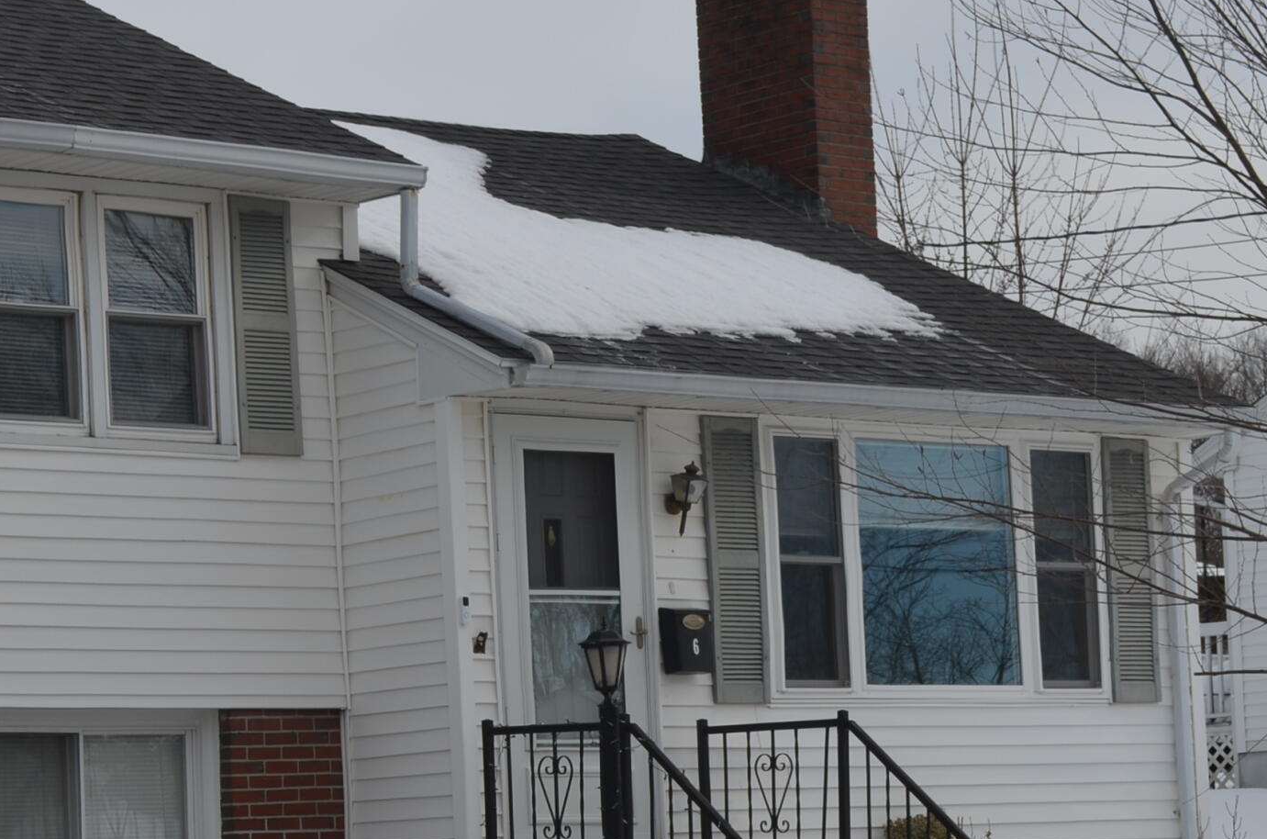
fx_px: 4006
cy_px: 771
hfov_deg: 17.7
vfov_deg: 11.9
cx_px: 82
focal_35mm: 114
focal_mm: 35
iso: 100
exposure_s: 1/320
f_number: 9
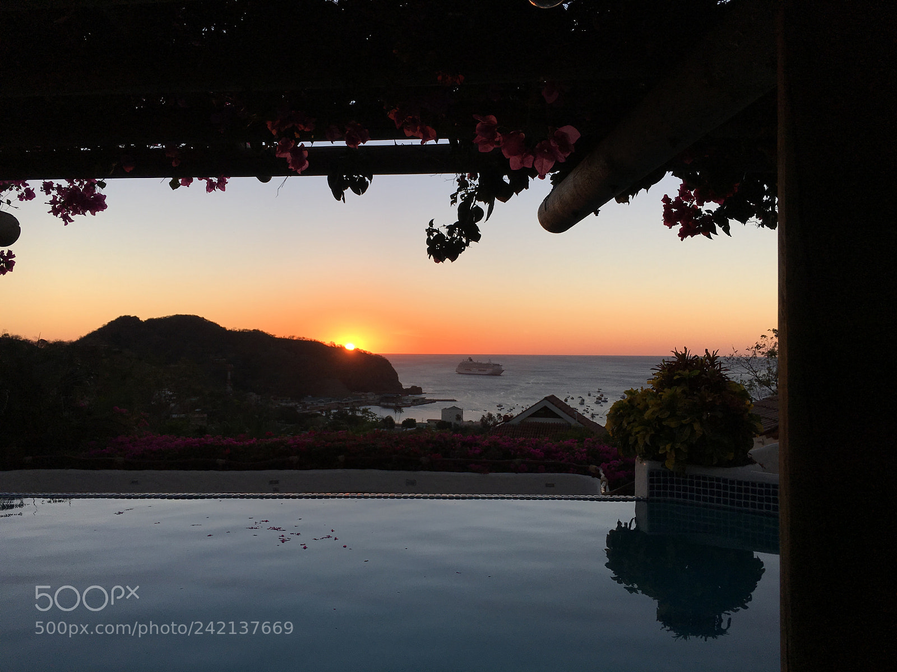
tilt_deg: +1.7
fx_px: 751
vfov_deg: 48.2
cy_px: 336
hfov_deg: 61.7
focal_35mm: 29
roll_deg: -0.4
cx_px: 448
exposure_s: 1/686
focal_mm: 4.15
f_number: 2.2
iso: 25
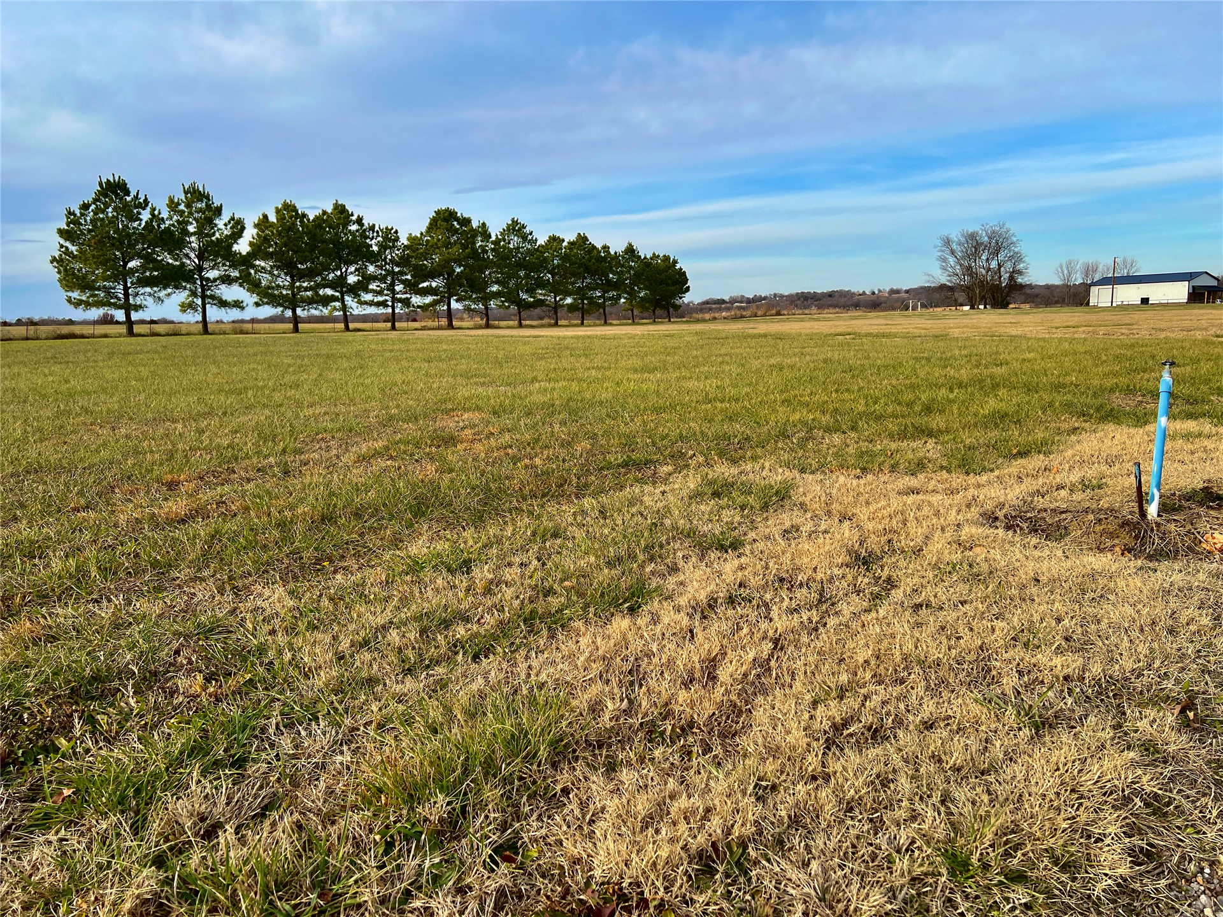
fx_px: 919
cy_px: 458
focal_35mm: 26
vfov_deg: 53.1
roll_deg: +1.0
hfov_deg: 67.3
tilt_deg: -10.0
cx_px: 612
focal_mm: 5.7
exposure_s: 1/2571
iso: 50
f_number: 1.5
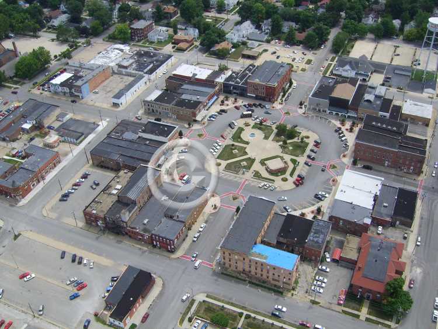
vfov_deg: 37.7
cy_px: 164
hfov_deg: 49.0
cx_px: 219
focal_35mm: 38
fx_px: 481
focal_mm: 7.8
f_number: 6.4
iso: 50
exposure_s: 1/400
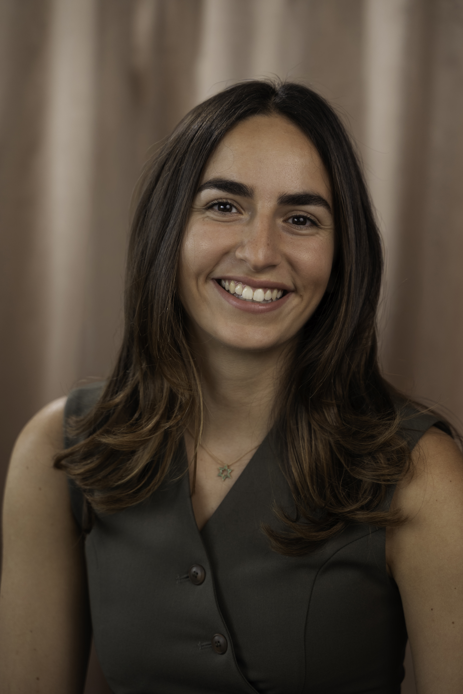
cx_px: 230
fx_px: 1580
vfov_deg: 24.8
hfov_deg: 16.7
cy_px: 344
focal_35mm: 82
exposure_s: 1/320
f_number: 2.8
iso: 320
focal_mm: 75
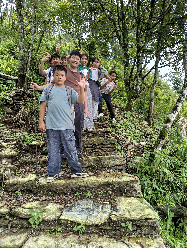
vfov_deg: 71.5
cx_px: 94
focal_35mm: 24
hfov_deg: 56.9
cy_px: 124
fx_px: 172
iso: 100
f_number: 1.87
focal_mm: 5.56
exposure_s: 1/625
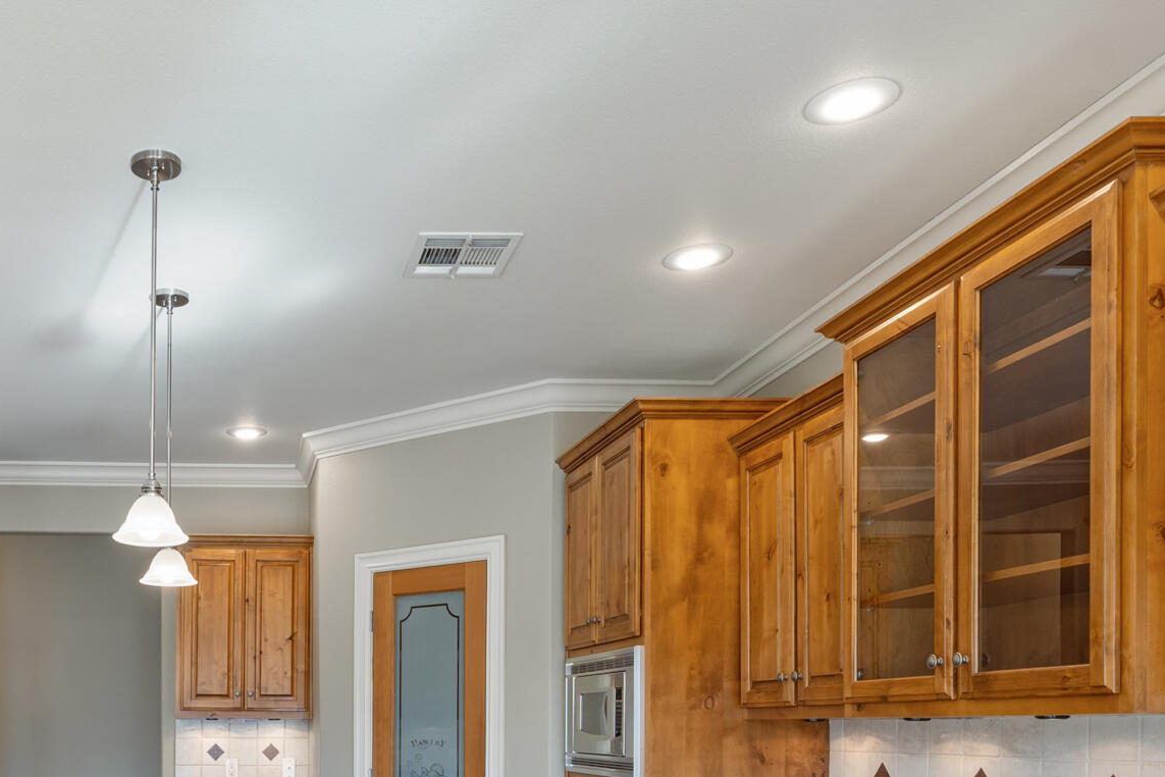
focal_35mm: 35
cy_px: 735
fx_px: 1133
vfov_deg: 35.1
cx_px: 232
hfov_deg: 51.1
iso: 160
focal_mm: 16
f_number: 8
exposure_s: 1/320
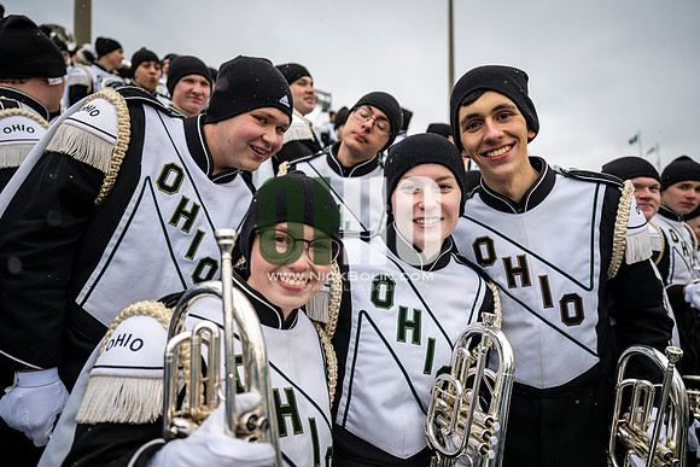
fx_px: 467
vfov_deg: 53.2
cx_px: 350
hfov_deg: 73.7
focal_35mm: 24
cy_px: 234
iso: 160
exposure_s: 1/500
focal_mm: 24
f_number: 2.8
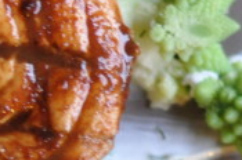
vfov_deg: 3.1
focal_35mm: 440
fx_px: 2952
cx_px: -124
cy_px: 52
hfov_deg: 4.7
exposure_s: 1/30
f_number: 2.8
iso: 800
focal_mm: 50
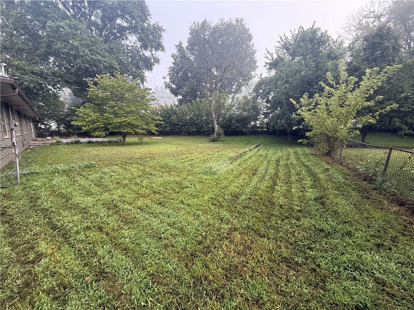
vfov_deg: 85.7
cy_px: 155
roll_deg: -1.3
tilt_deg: -8.1
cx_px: 207
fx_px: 167
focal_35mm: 14
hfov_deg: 102.1
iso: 64
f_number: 2.2
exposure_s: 1/137
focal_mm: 2.22
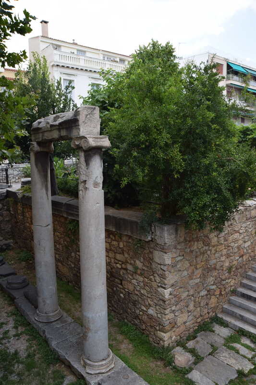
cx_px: 128
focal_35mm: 27
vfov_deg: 67.4
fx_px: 288
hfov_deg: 47.9
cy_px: 192
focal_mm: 18
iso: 280
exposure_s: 1/250
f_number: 8
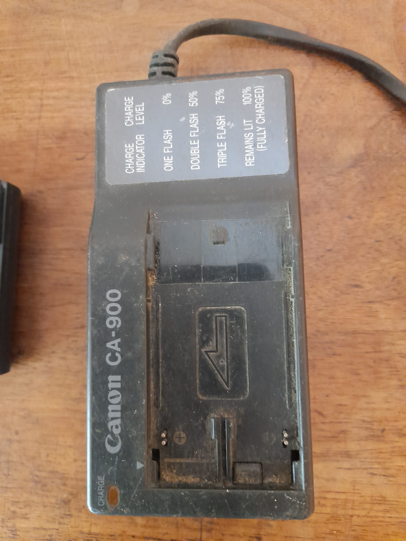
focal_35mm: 25
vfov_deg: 69.4
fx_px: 391
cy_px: 270
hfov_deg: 54.9
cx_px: 203
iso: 1250
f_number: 2
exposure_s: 1/20
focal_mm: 4.6
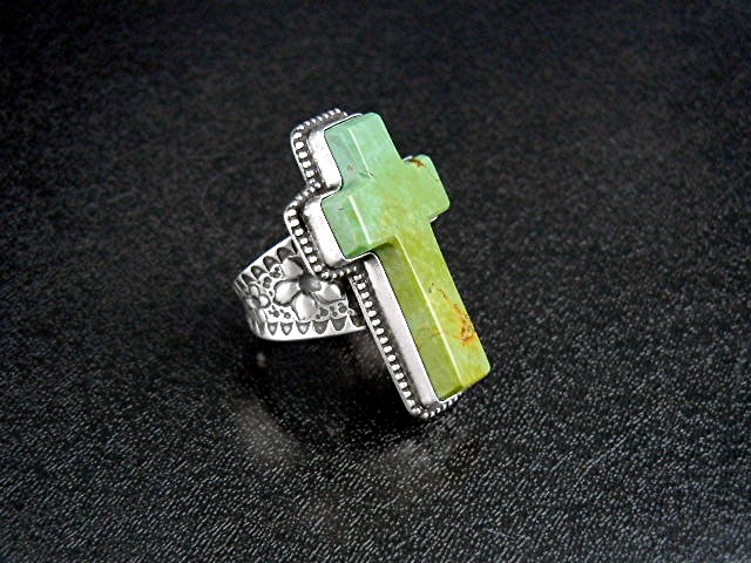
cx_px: 376
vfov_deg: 19.1
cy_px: 282
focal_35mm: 77
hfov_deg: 25.3
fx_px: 1671
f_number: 4.3
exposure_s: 1/5.5
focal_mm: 13.9
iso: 200
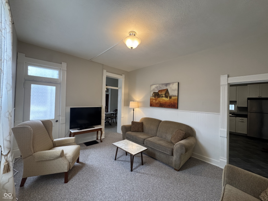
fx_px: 108
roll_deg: -1.1
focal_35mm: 14
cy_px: 100
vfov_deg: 85.7
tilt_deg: +0.3
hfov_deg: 102.1
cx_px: 134
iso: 320
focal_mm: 2.22
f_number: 2.2
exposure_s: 1/120
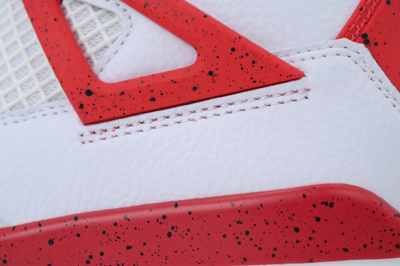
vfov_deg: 12.5
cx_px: 200
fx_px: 1222
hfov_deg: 18.6
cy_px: 133
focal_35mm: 110
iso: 400
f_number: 13
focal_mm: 110
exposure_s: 1/100
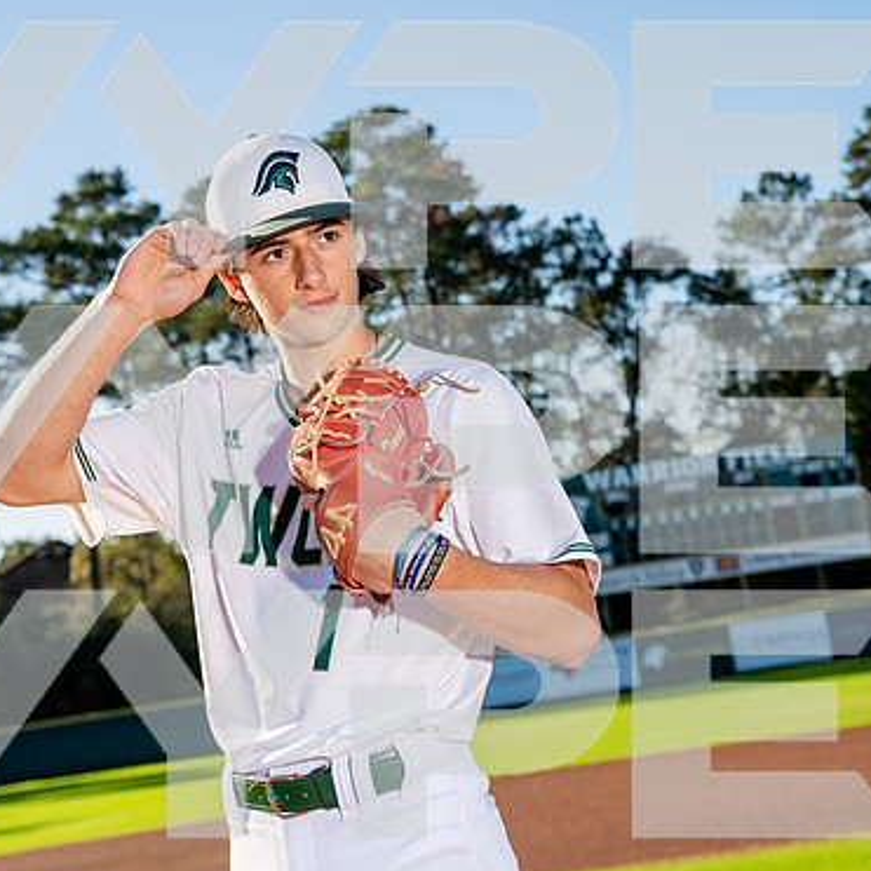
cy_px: 431
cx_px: 312
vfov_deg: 18.7
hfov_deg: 18.6
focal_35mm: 93
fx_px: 2647
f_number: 6.3
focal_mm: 70
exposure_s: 1/250
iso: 100
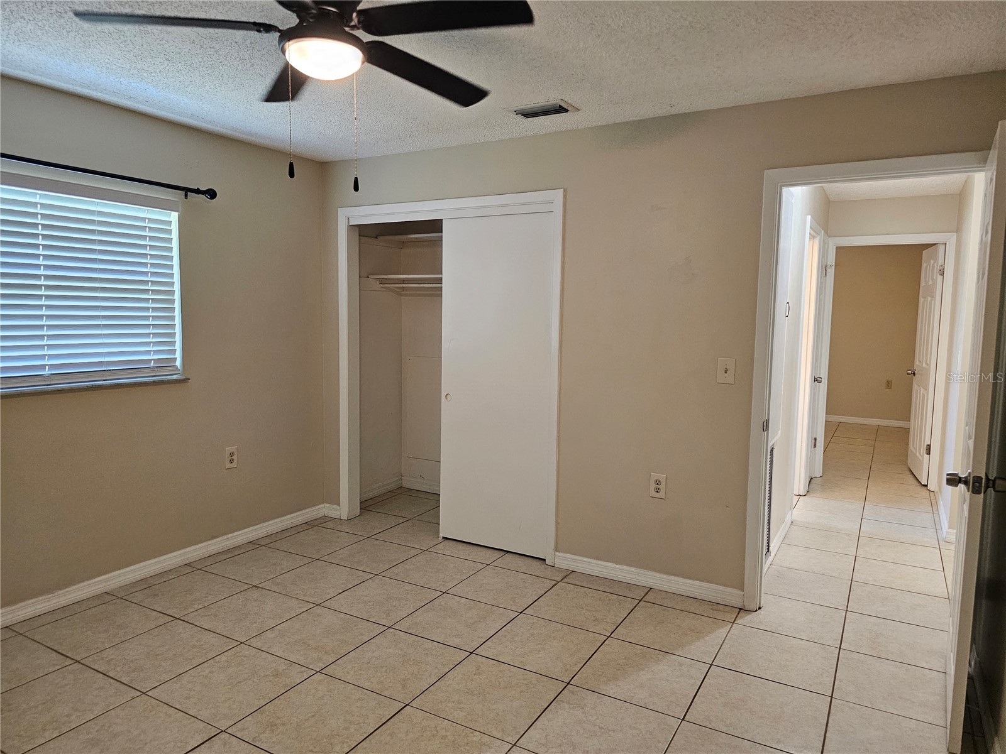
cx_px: 503
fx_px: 668
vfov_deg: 58.9
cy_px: 377
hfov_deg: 73.9
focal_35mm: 23
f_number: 1.7
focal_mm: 6.3
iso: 800
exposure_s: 1/120
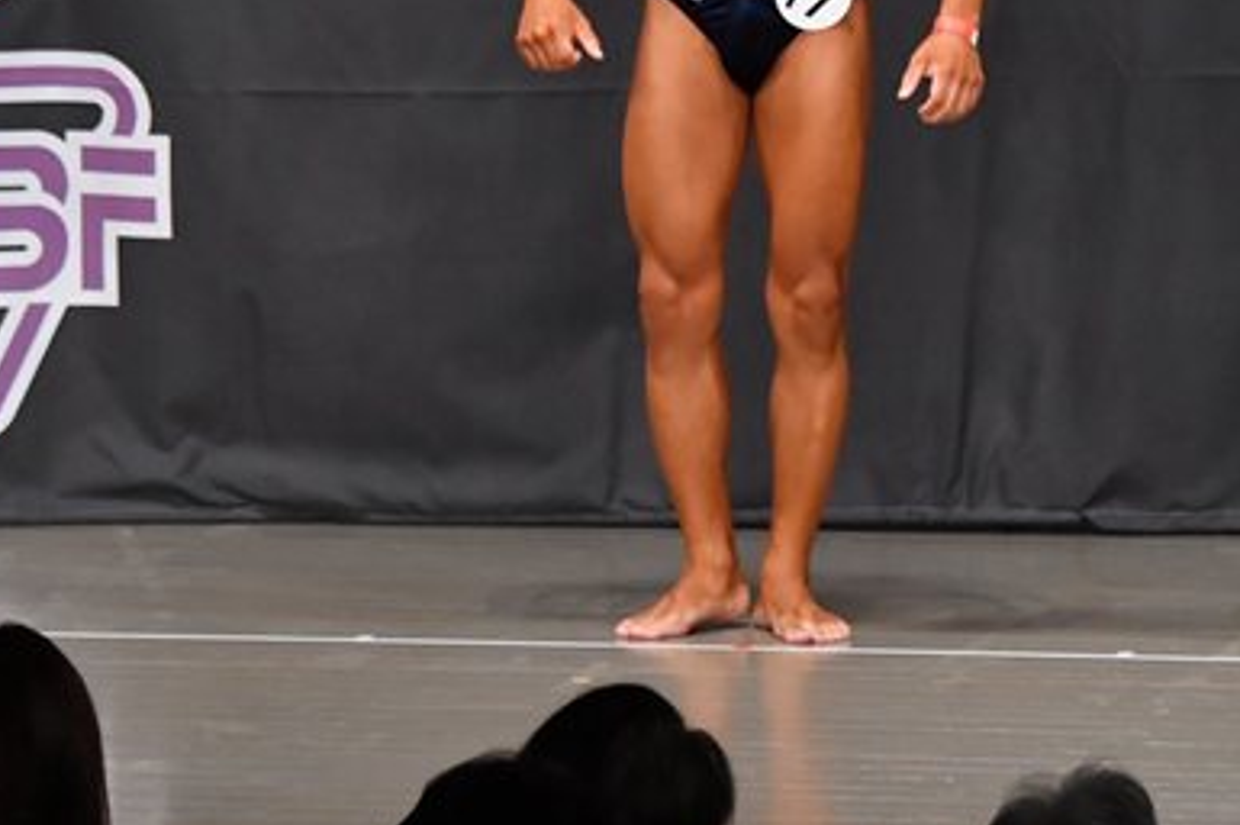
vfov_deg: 3.4
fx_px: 14007
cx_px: 949
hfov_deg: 5.1
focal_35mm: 407
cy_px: 42
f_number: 5.6
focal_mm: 135
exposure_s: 1/400
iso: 5000
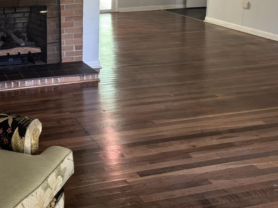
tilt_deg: -10.0
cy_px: 10
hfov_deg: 35.6
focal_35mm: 50
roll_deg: +0.8
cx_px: 21
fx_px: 401
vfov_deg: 27.7
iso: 400
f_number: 1.78
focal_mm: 6.76
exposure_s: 1/60
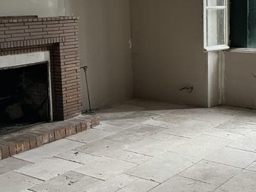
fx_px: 429
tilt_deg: -7.0
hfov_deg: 32.5
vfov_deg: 25.0
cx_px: 198
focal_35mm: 58
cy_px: 56
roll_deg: +2.1
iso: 500
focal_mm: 5.1
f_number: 1.6
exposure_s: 1/60
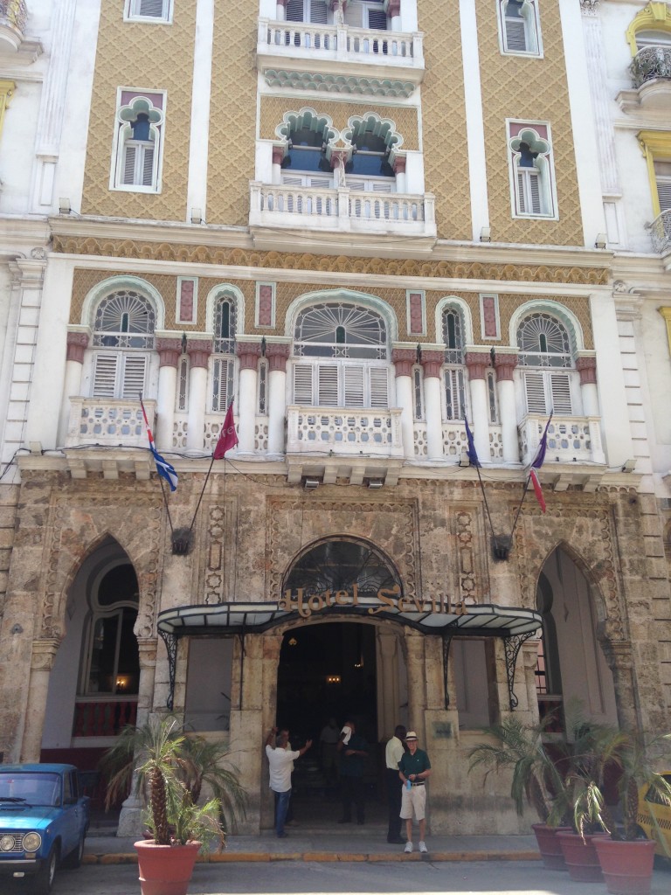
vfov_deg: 55.4
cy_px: 448
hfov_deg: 42.9
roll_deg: -0.7
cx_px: 336
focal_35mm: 33
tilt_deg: +16.9
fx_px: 853
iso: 50
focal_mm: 4.12
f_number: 2.4
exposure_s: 1/526
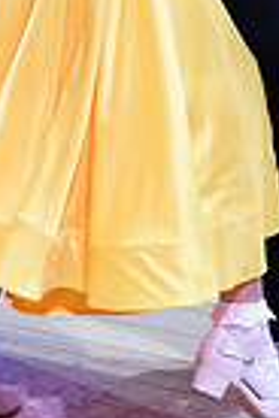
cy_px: -221
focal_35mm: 228
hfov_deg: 6.0
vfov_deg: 8.8
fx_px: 2650
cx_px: 85
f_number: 2.8
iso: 1000
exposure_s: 1/160
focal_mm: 70
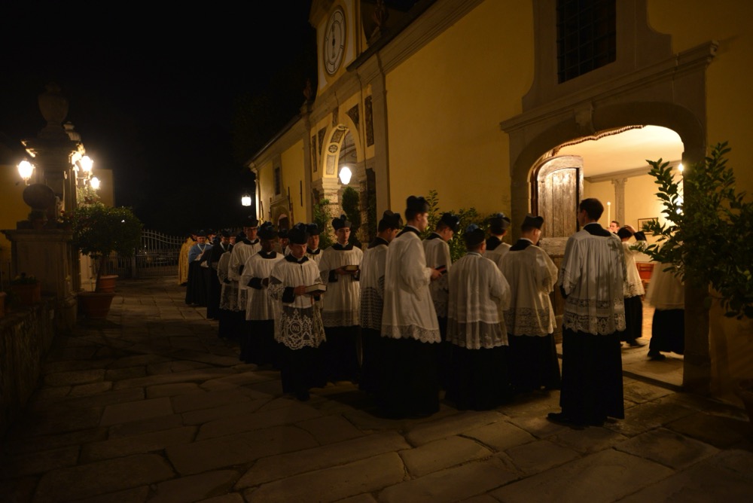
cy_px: 252
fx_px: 460
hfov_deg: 78.5
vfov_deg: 57.3
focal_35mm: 22
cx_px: 376
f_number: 2.8
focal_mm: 22
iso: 1600
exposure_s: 1/20
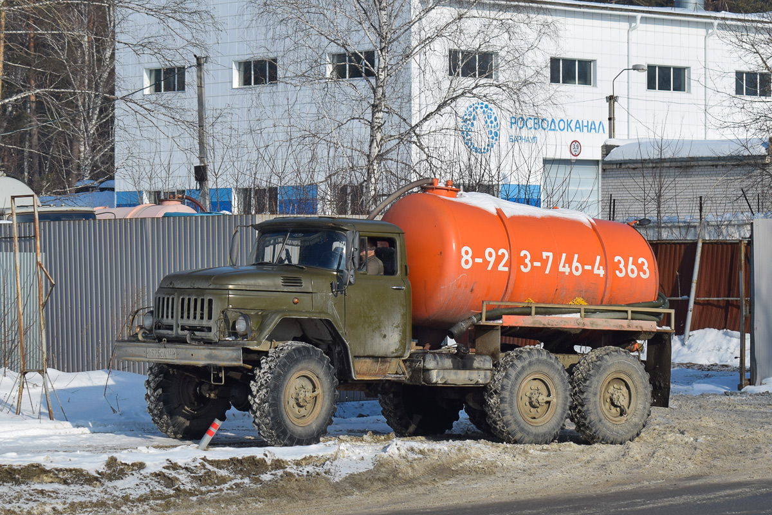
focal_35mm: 82
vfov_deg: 16.6
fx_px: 1769
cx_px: 386
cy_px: 258
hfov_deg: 24.6
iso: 100
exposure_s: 1/800
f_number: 6.3
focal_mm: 55
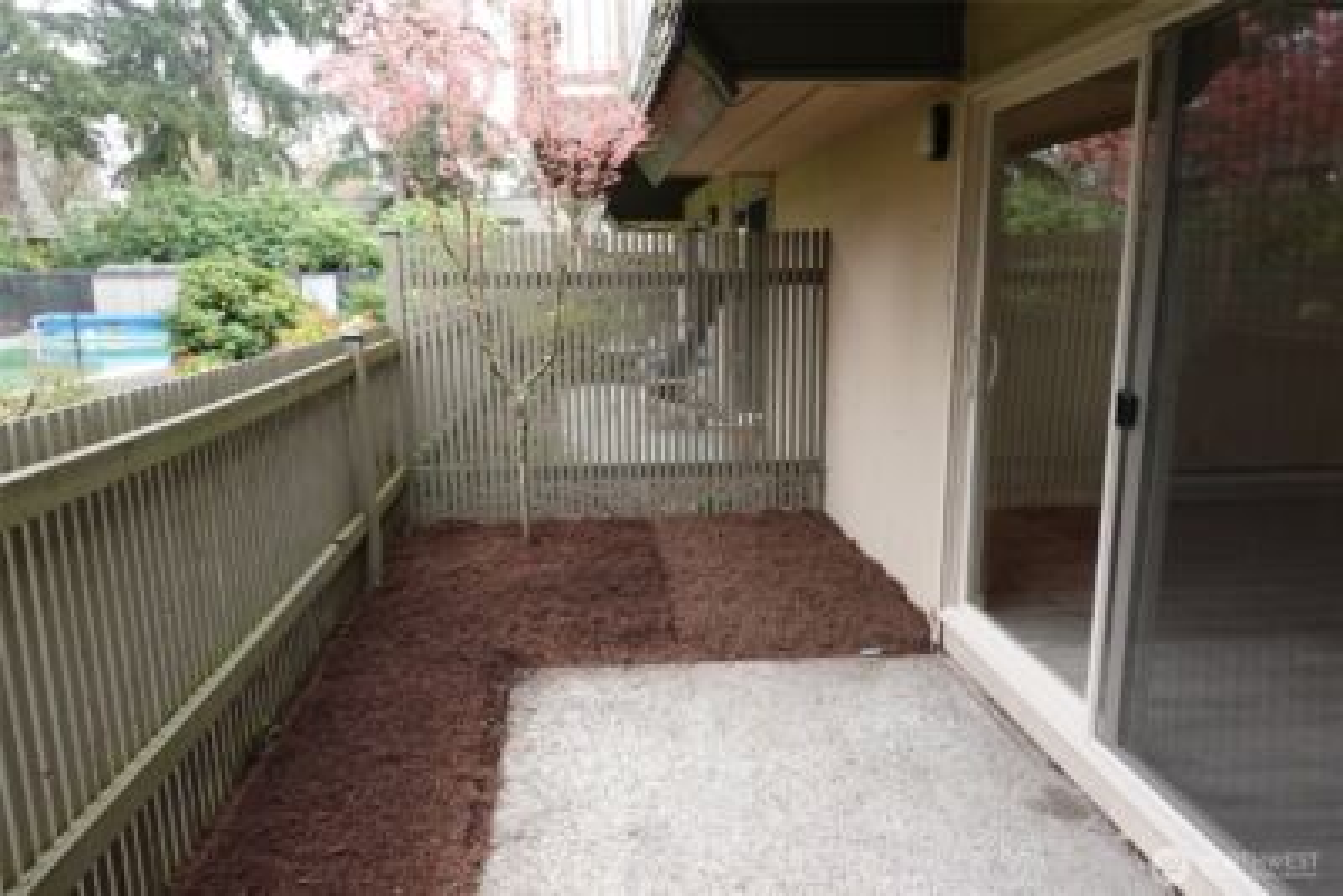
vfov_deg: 53.2
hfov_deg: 73.7
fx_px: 896
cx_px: 672
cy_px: 448
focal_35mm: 24
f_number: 8
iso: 640
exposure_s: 1/20
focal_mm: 9.4
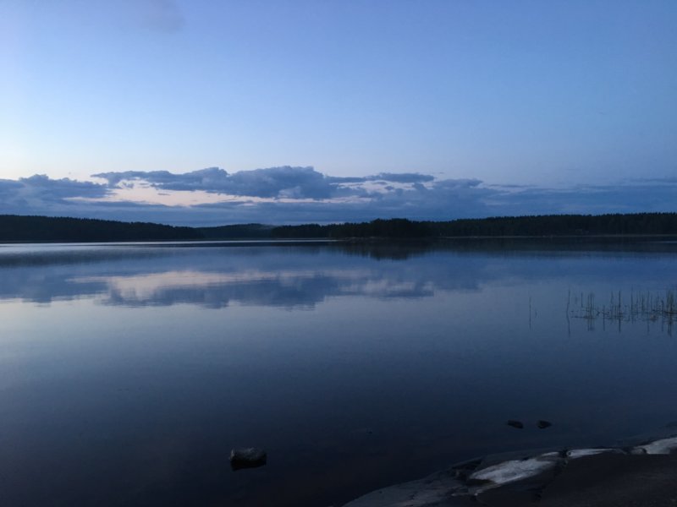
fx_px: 567
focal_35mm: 29
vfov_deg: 48.2
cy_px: 254
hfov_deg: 61.7
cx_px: 338
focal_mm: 4.15
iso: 125
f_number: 2.2
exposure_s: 1/33
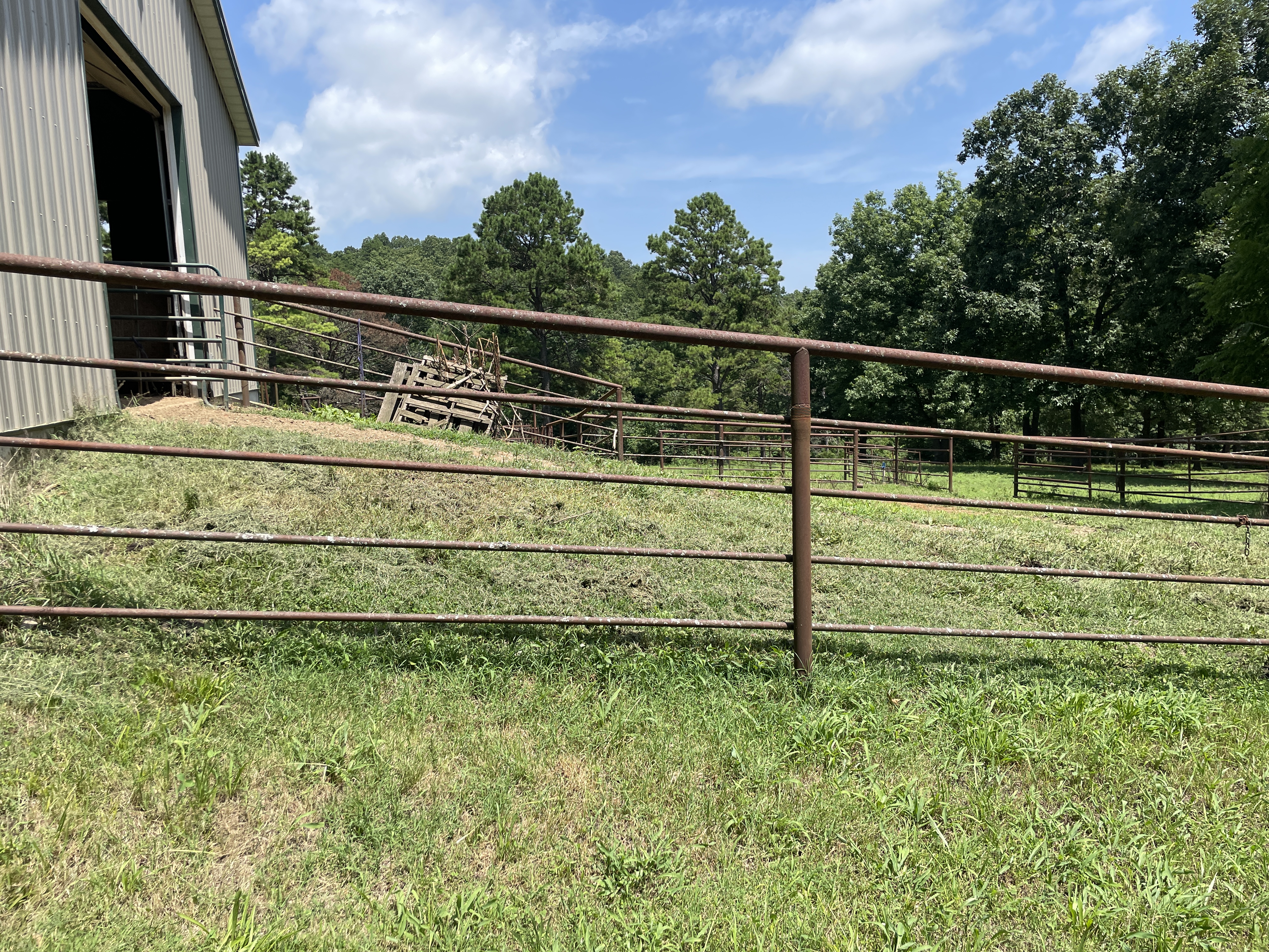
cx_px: 634
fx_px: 953
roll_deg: +1.8
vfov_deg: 53.1
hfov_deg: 67.3
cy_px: 476
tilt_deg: -7.4
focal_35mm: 26
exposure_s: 1/2398
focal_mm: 4.2
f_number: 1.6
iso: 32
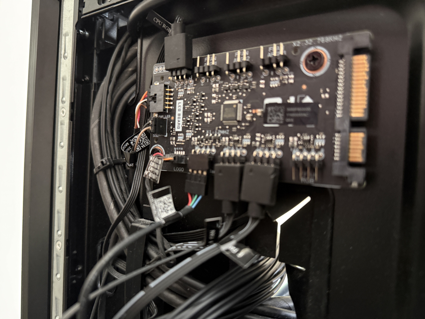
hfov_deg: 71.6
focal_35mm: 24
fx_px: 295
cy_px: 160
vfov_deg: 56.8
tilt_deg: +0.4
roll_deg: -3.2
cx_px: 212
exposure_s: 1/30
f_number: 1.78
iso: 1000
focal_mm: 6.76
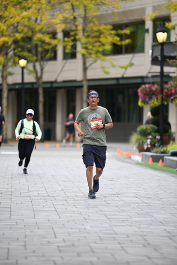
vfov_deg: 10.3
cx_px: 88
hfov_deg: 6.9
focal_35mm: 200
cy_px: 132
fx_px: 1474
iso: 640
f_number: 2.8
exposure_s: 1/2500
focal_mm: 200
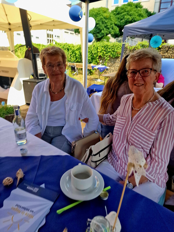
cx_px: 87
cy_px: 116
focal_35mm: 23
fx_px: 154
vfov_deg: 73.9
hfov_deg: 58.9
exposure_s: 1/182
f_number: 1.8
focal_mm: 6.4
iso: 50
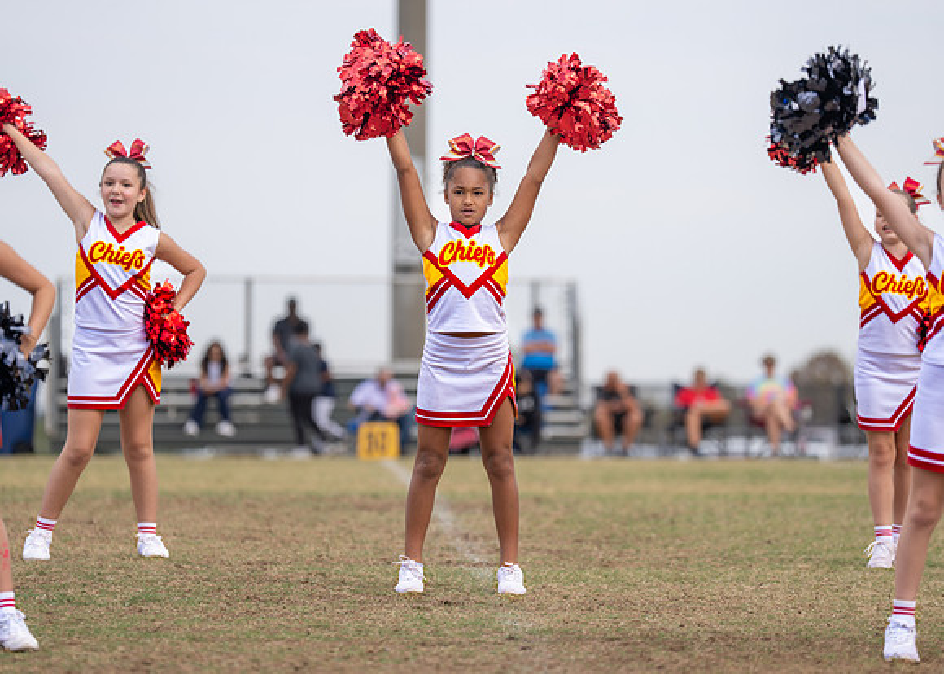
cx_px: 484
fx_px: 4695
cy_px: 350
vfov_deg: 8.2
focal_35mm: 175
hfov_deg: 11.5
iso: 160
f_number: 2.8
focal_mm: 159
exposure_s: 1/1600
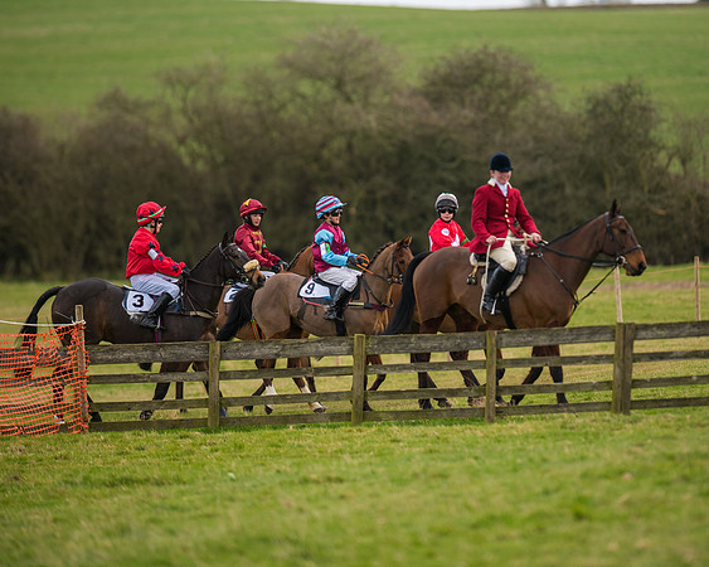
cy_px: 284
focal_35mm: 450
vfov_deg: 3.4
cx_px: 390
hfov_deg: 4.3
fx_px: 9442
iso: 400
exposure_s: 1/1600
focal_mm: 400
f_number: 4
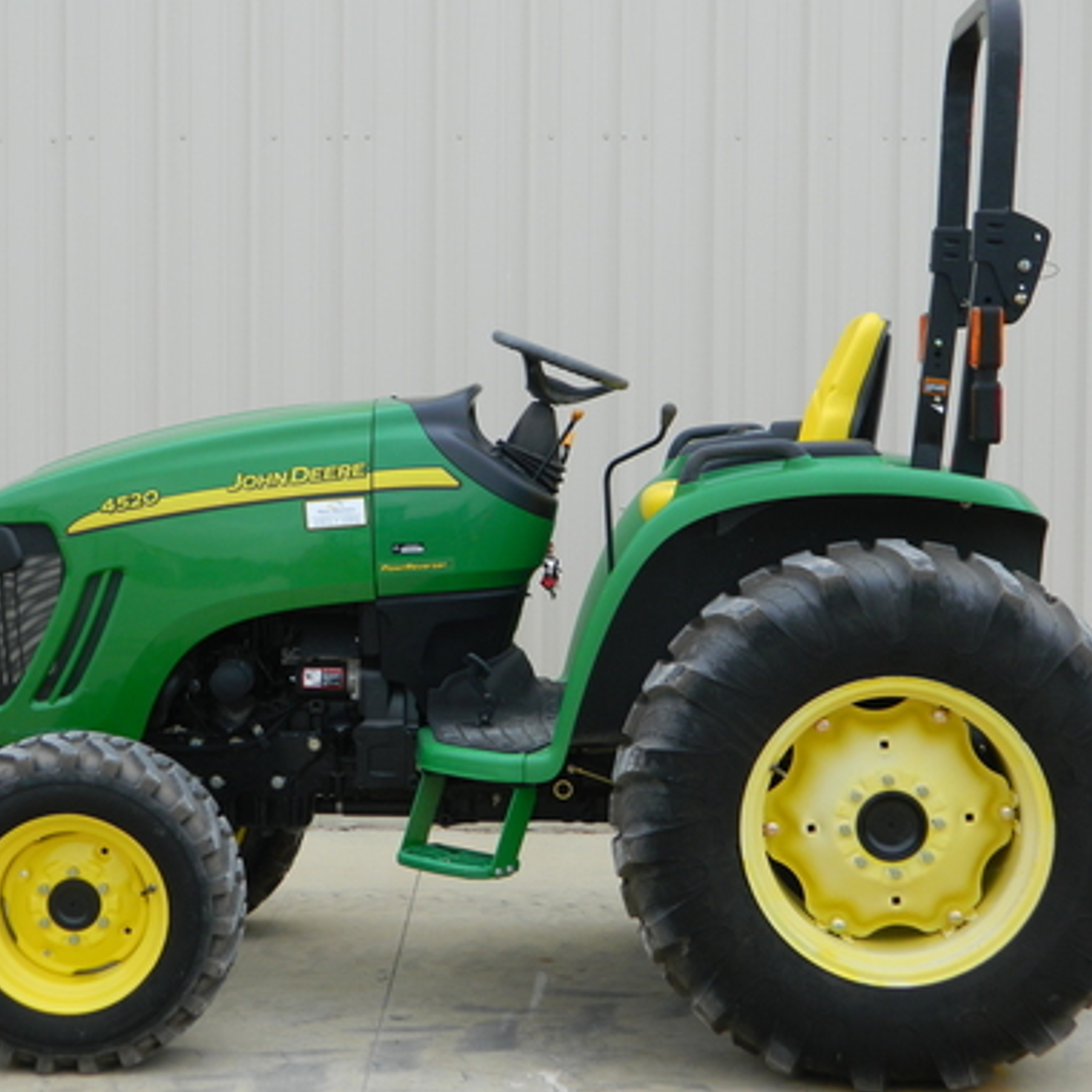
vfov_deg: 24.0
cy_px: 533
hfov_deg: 24.0
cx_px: 484
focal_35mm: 72
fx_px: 2570
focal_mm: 10.2
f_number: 3.8
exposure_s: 1/250
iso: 80
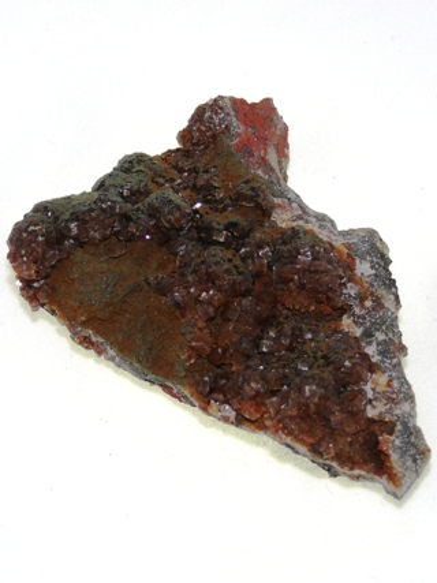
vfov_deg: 20.2
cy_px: 292
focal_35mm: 97
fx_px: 1634
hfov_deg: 15.2
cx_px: 218
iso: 100
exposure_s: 1/400
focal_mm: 20.5
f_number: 4
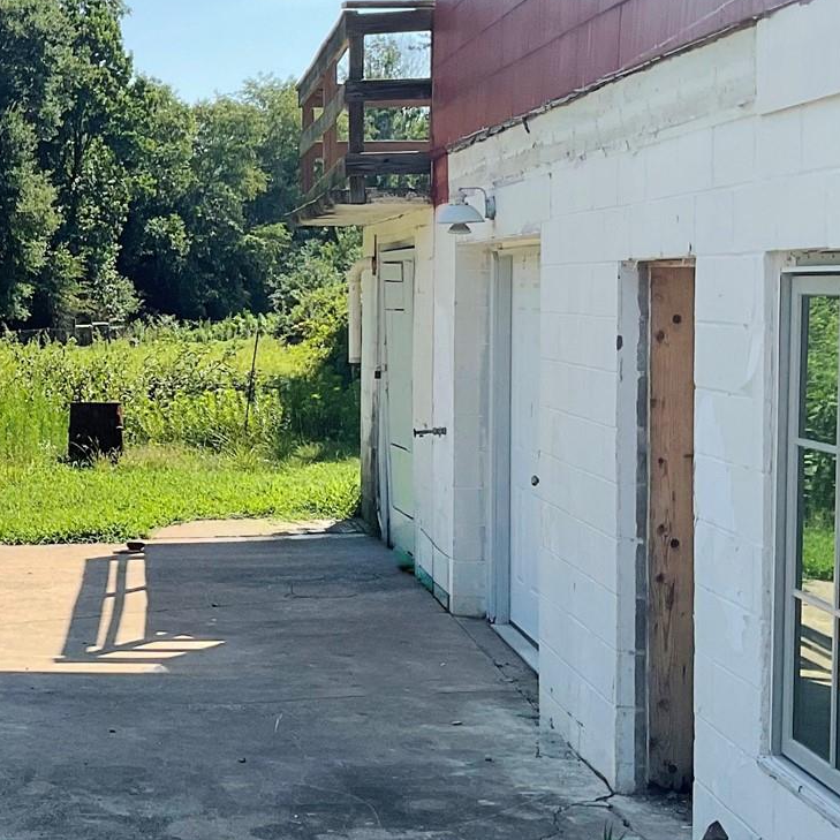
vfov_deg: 23.9
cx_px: -22
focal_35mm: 72
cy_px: 279
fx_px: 1977
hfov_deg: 22.9
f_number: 1.8
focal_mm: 3
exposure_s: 1/1730
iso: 16
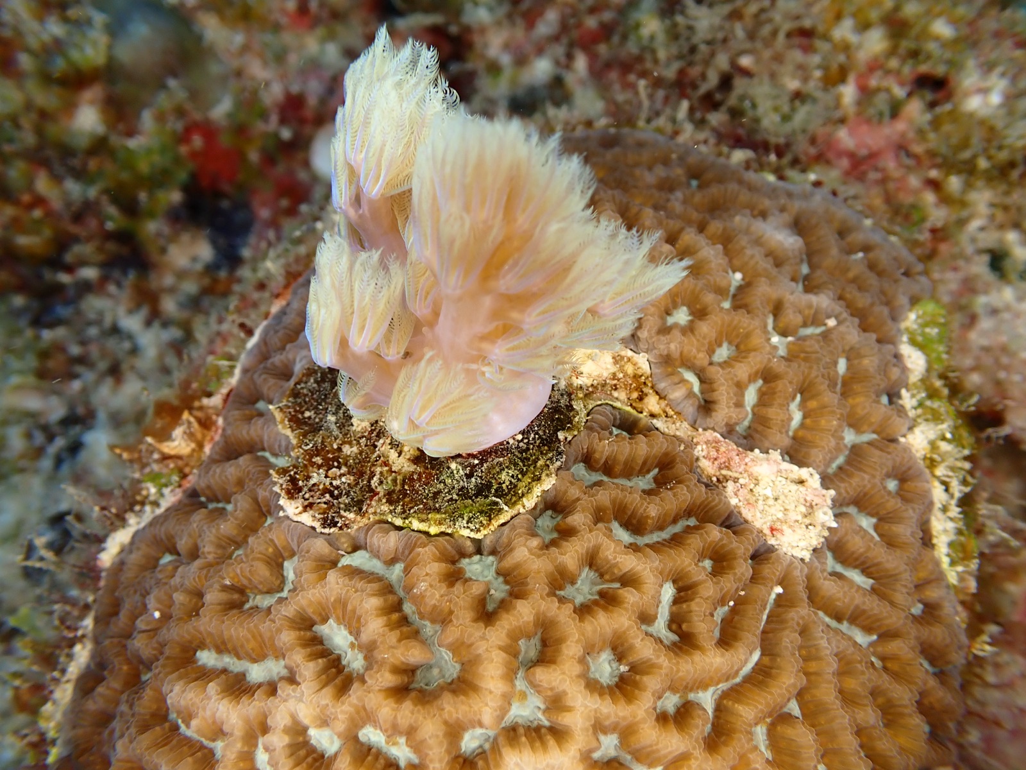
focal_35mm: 30
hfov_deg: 60.0
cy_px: 385
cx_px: 513
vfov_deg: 46.8
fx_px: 889
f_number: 3.2
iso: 100
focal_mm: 5.4
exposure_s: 1/250
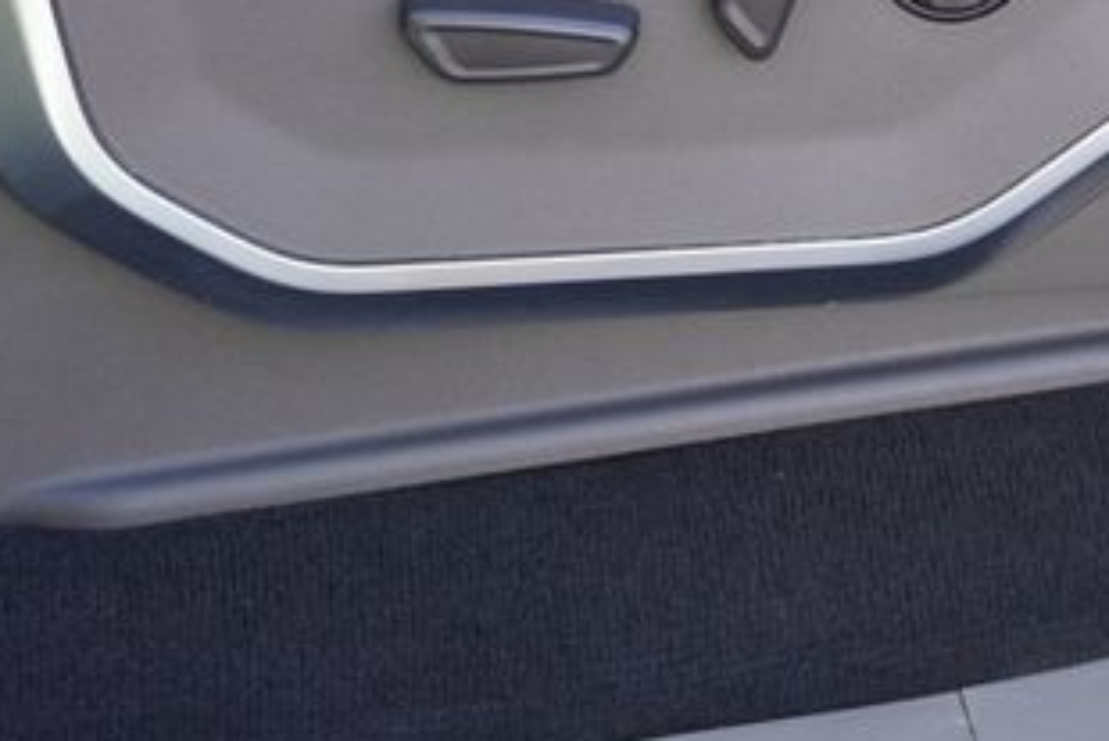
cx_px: 955
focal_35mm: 65
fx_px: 2004
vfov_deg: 20.4
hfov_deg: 29.9
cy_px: 39
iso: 500
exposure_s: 1/160
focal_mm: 21
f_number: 4
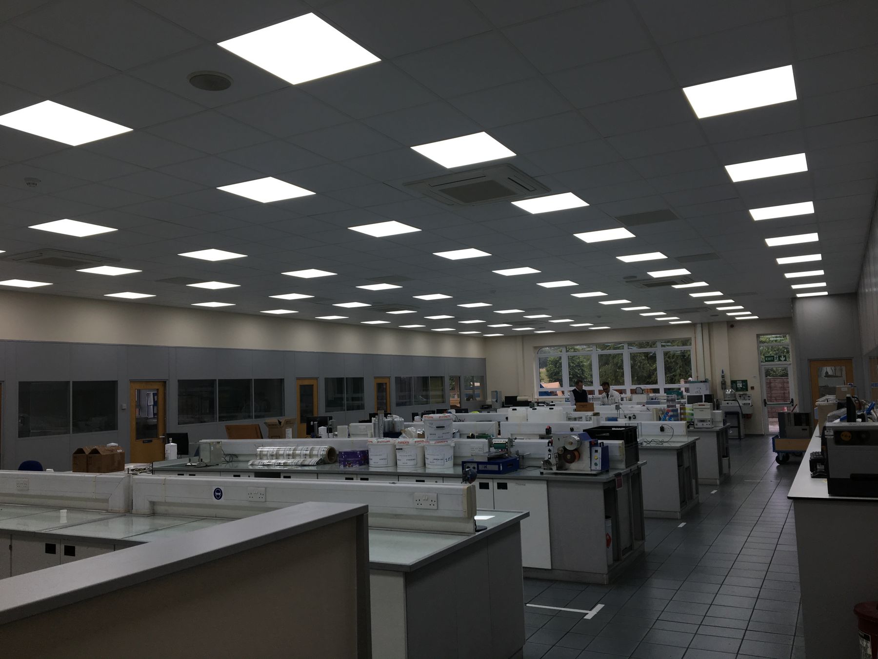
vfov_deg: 48.2
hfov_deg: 61.7
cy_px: 330
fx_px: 736
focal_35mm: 29
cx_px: 439
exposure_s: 1/105
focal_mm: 4.15
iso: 25
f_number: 2.2
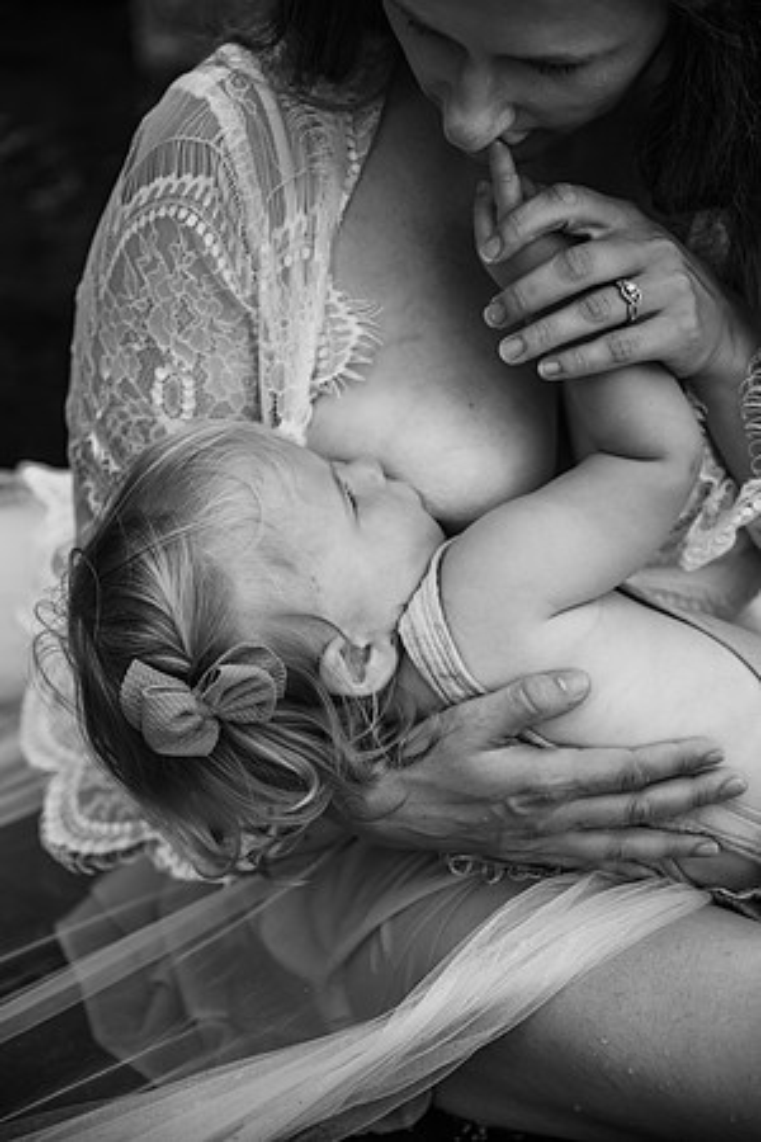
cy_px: 571
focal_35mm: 59
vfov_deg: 33.9
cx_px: 380
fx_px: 1871
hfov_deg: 23.0
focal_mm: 59
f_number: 2.8
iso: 500
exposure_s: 1/1000
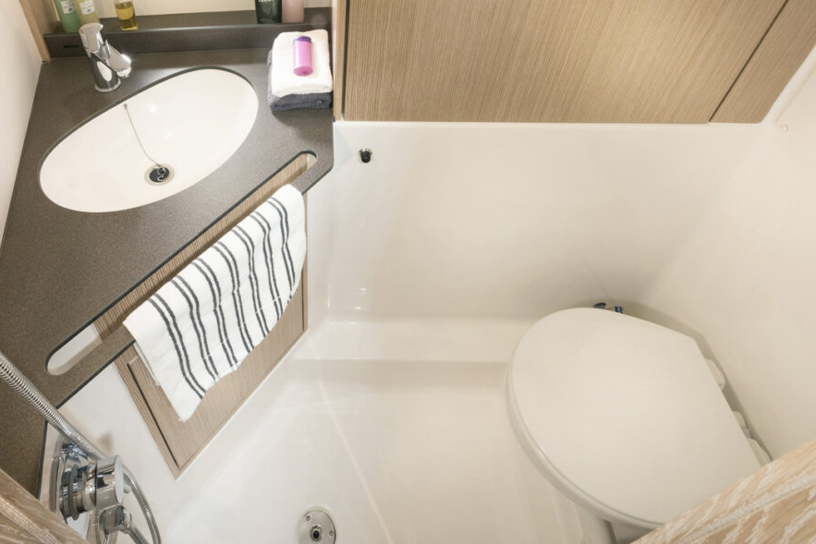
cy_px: 55
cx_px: 309
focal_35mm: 22
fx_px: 499
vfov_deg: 50.8
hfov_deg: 77.3
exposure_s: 1
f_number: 16
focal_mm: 12
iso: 125
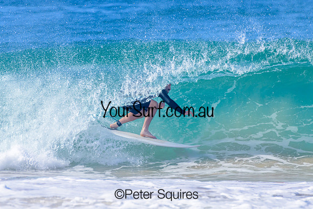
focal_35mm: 1000
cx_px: 156
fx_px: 8696
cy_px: 104
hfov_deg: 2.1
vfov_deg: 1.4
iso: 1250
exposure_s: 1/2000
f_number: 11
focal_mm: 1000
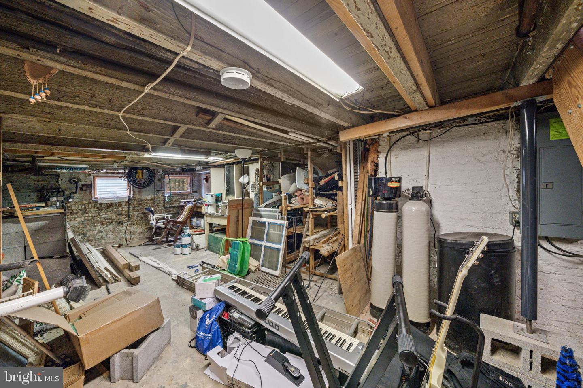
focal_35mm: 12
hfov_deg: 112.6
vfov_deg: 90.0
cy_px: 194
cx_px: 292
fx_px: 194
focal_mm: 12
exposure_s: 1/15
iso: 1600
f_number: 7.1
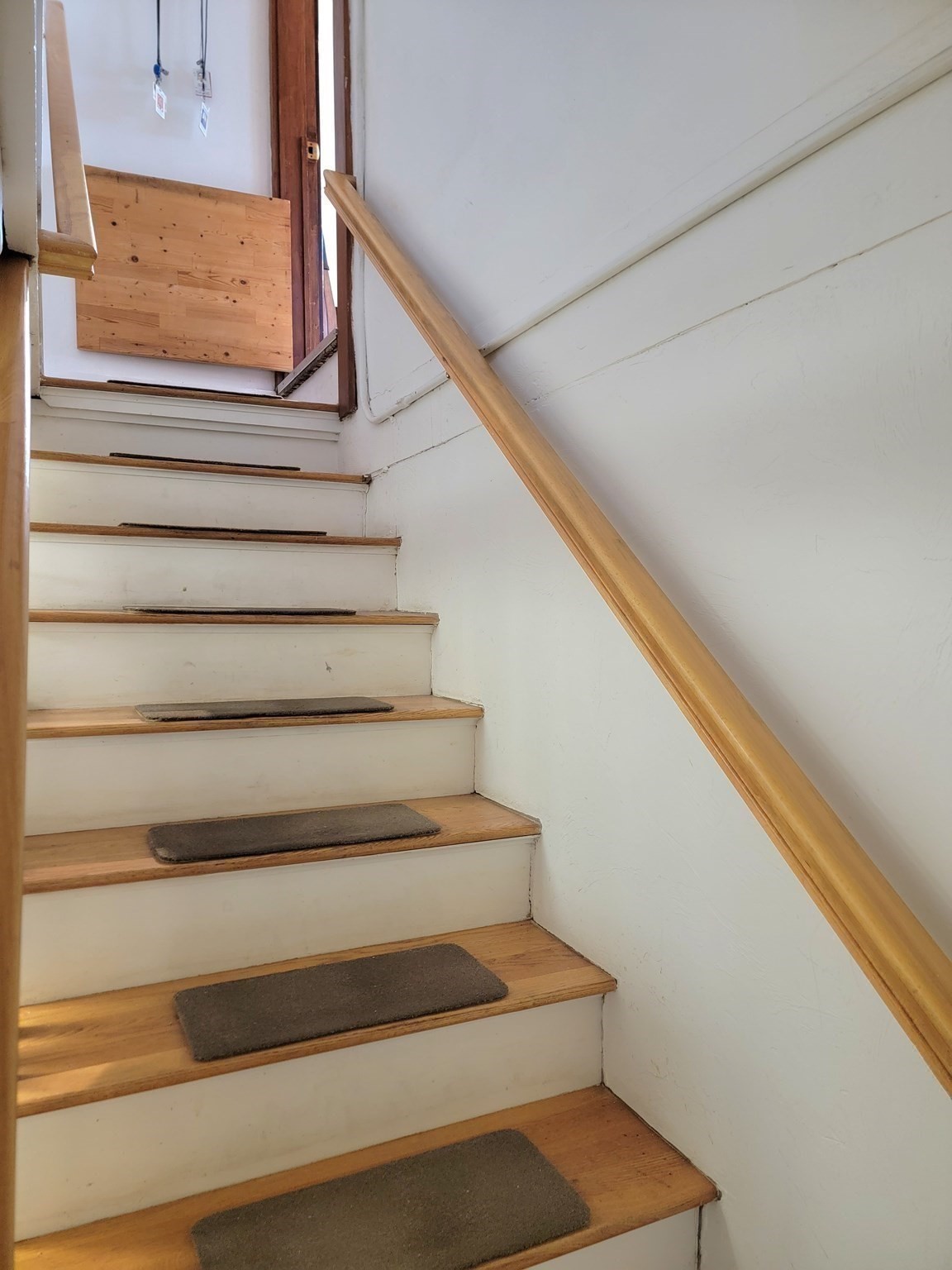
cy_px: 635
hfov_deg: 56.8
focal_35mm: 24
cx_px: 476
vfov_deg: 71.6
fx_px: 880
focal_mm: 6.7
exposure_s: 1/40
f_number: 1.8
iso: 500
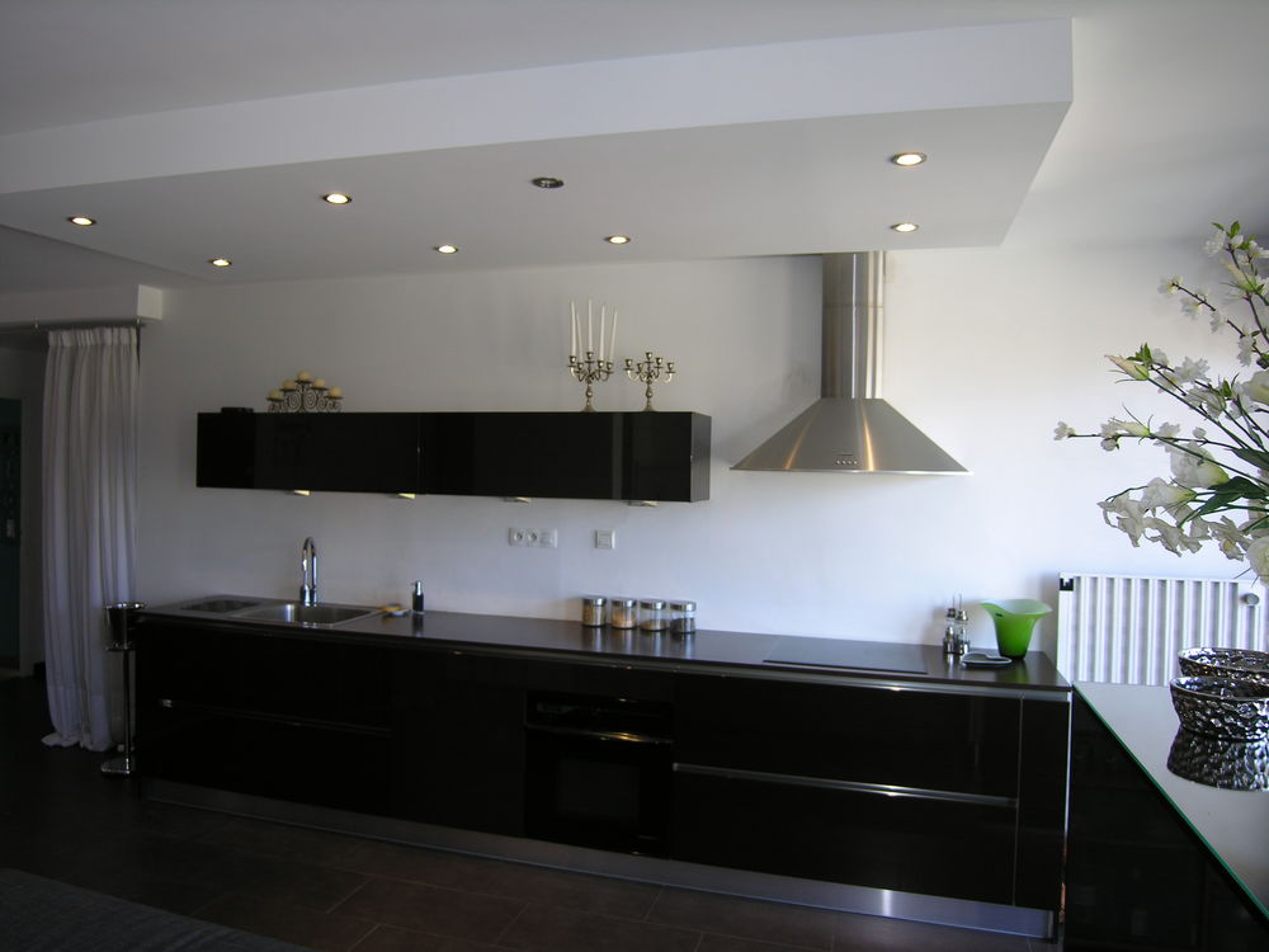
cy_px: 476
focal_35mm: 24
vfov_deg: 56.8
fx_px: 880
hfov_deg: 71.6
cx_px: 634
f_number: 2.6
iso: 50
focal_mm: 6.1
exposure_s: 1/30
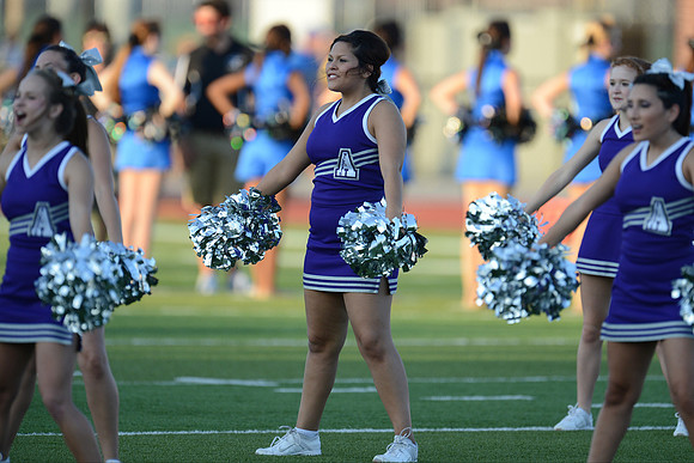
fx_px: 10605
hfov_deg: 3.7
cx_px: 347
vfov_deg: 2.5
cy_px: 232
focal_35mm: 550
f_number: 4
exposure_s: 1/2000
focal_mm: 550
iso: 800
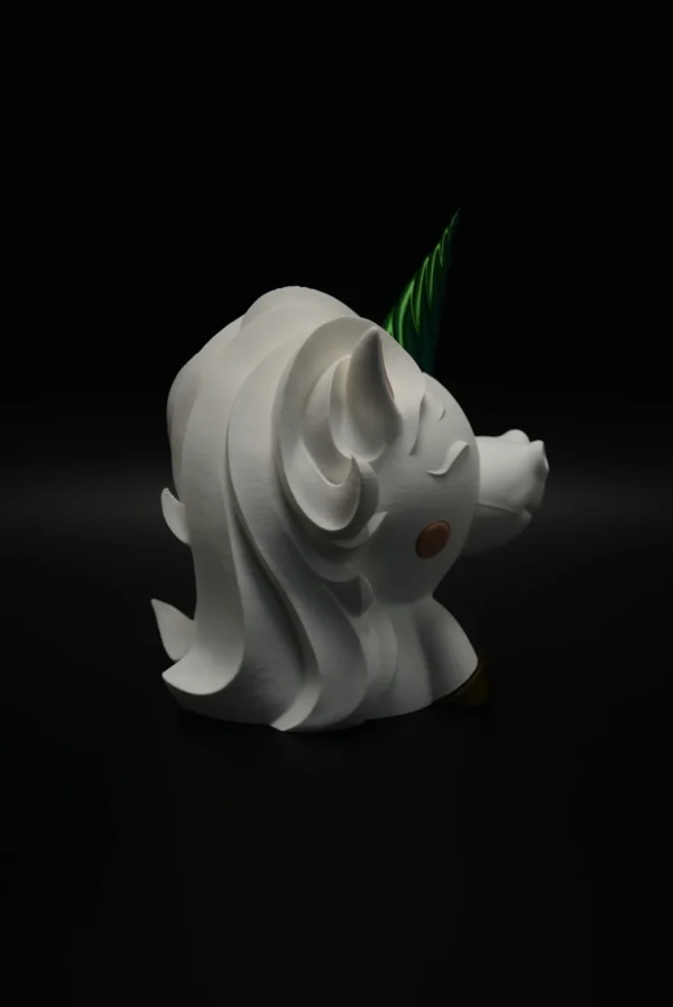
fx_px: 1596
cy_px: 504
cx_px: 336
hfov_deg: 23.8
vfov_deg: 35.0
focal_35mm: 57
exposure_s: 1/100
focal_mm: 38
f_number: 5
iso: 400
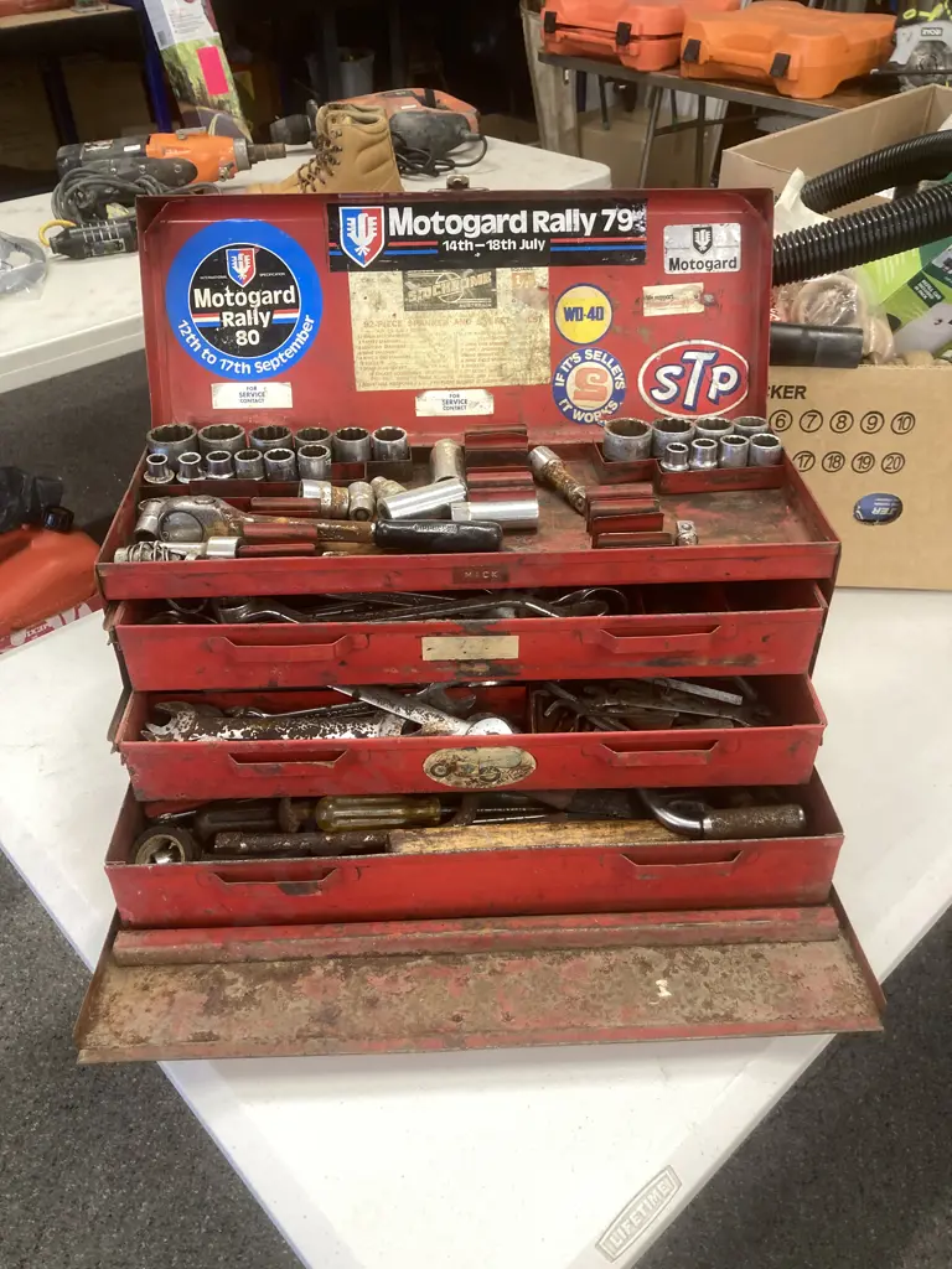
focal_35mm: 28
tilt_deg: -37.6
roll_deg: +0.7
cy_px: 634
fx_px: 1027
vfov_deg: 63.4
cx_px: 476
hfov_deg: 49.7
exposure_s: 1/50
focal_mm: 3.99
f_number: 1.8
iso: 125
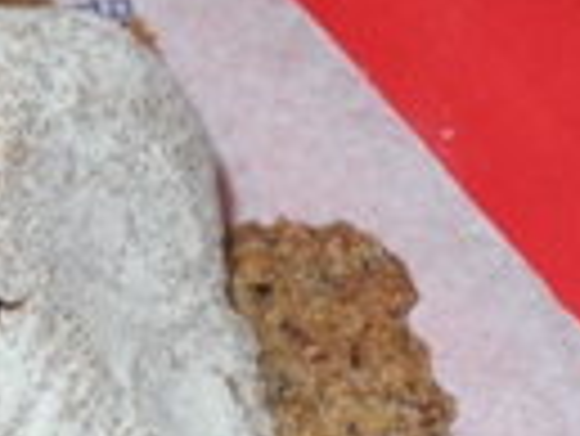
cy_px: 530
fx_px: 2901
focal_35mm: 173
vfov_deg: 8.5
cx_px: 130
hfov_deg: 11.4
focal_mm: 10.7
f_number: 3.5
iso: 200
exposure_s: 1/30
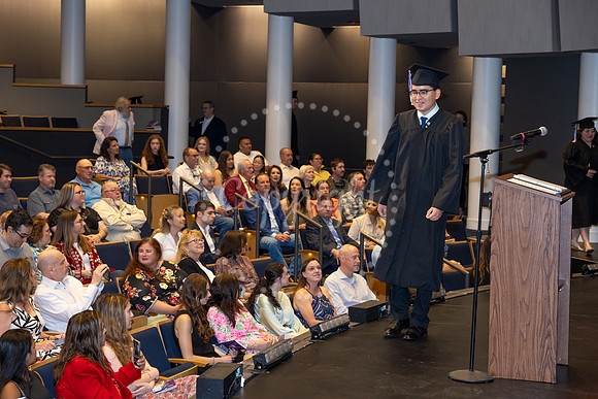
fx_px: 1063
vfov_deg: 21.3
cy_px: 200
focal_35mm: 64
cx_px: 299
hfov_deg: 31.4
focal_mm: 64
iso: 1000
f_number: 5
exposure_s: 1/80
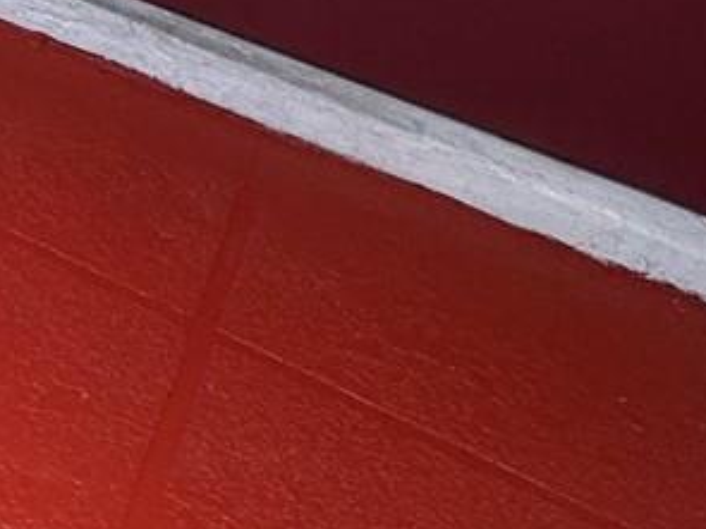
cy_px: -725
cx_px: -1077
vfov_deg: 13.9
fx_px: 1549
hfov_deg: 14.2
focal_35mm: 76
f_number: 2.2
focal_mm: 2.22
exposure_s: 1/344
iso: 40
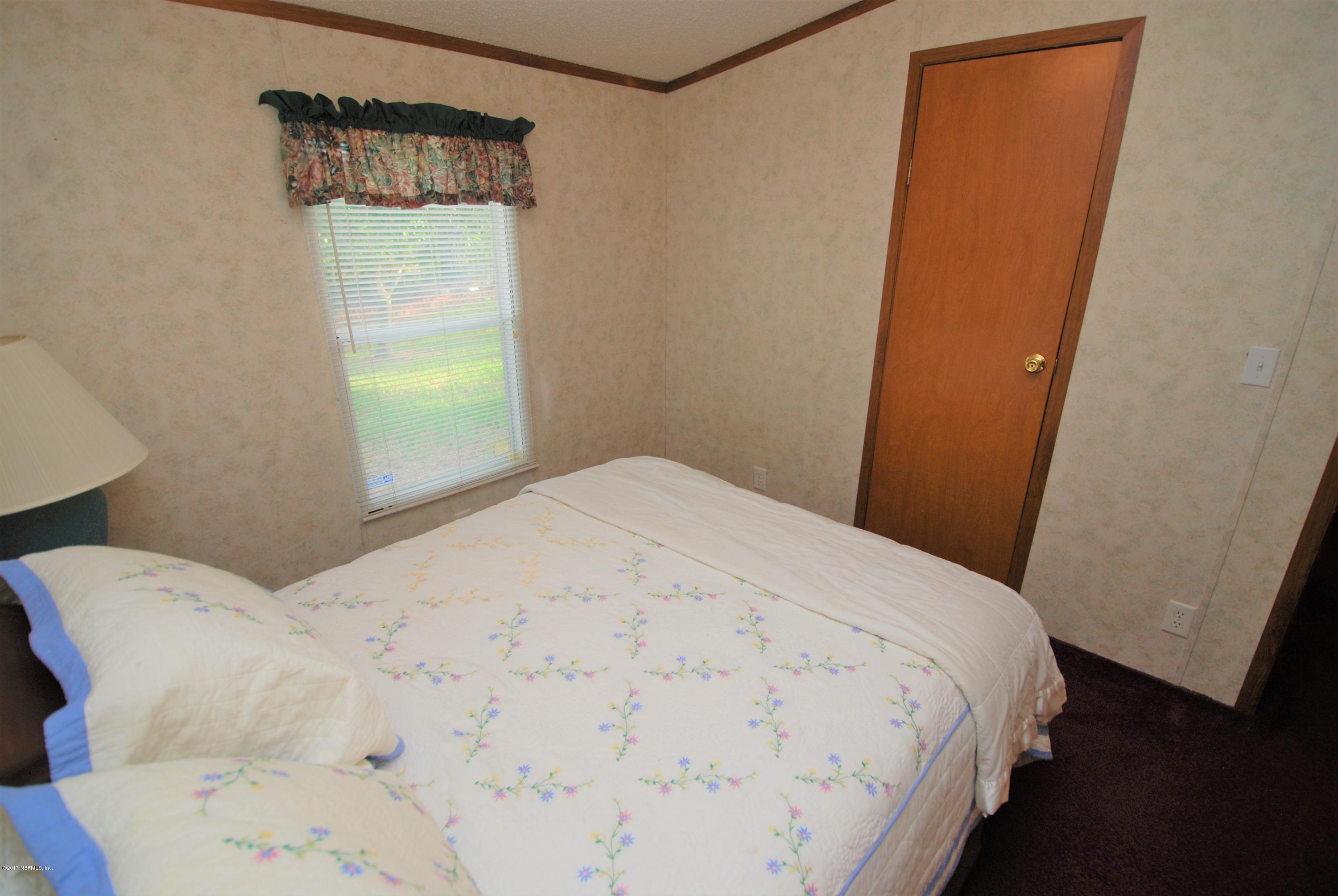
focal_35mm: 16
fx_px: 614
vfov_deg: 72.2
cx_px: 669
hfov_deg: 94.9
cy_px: 448
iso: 200
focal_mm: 11
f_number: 4
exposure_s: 1/60
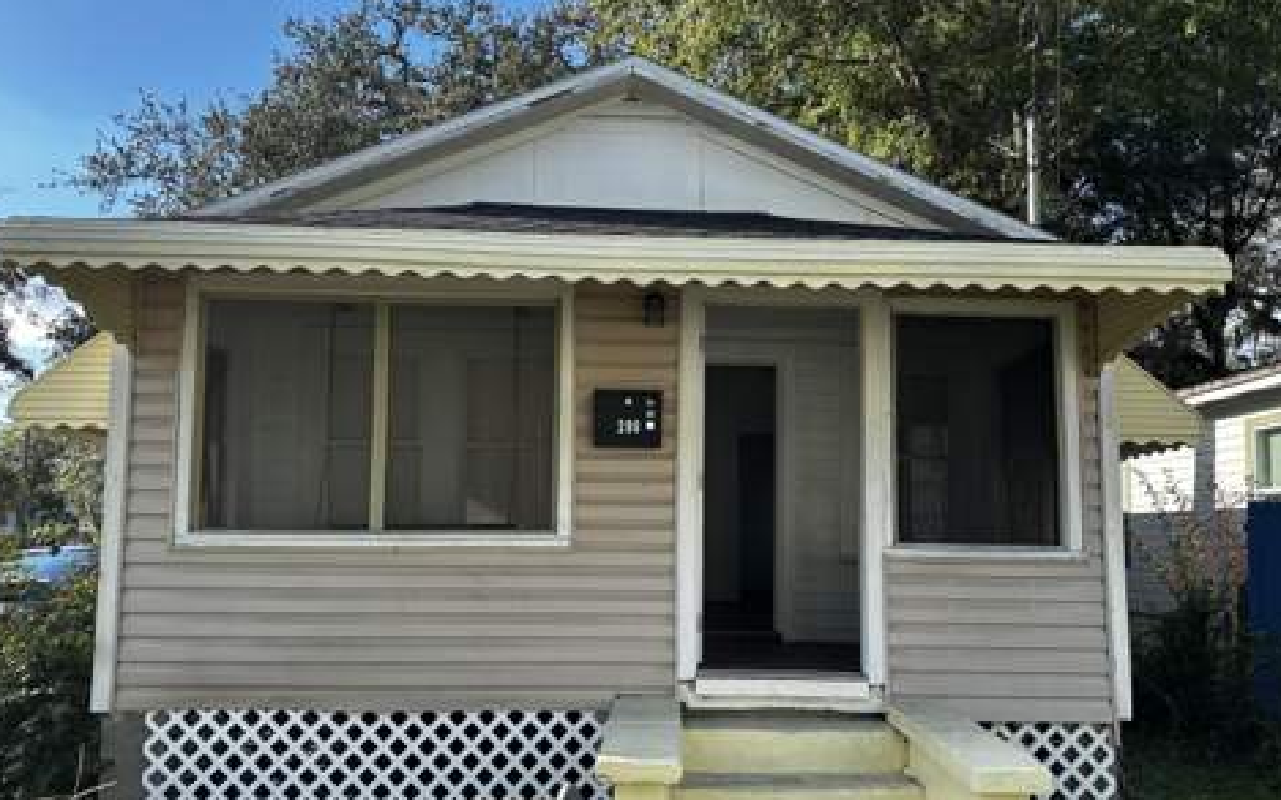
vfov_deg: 47.4
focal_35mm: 26
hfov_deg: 70.4
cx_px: 642
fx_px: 908
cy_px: 468
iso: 80
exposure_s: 1/1321
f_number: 1.78
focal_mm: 6.86
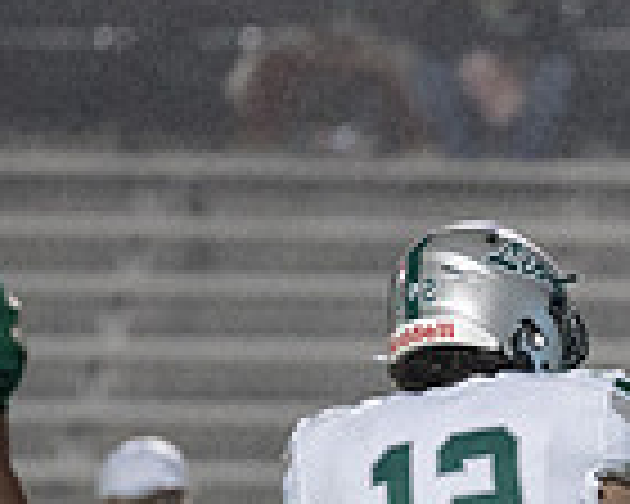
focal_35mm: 1021
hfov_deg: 1.9
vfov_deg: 1.5
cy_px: 617
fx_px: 19037
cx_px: 926
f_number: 2.8
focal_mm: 200
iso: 3200
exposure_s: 1/1250
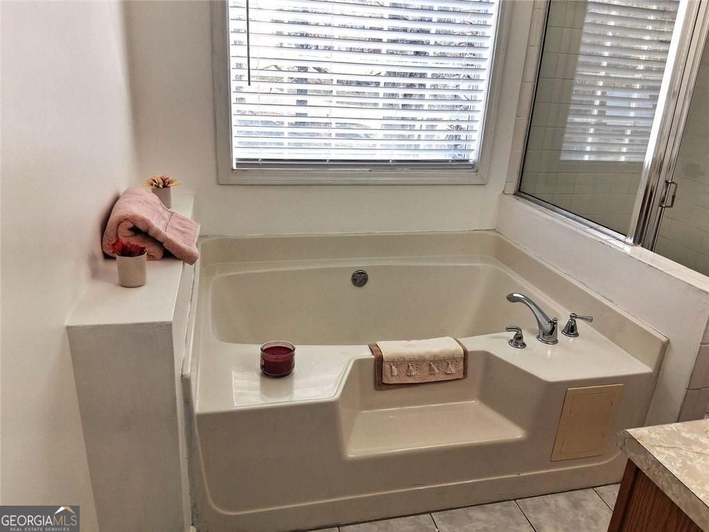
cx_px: 354
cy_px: 266
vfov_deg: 53.1
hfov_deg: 67.3
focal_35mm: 26
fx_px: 533
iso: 32
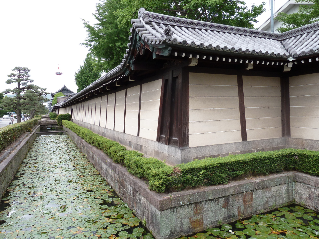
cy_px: 120
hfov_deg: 69.4
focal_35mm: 25
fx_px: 230
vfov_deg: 54.9
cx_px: 160
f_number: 4
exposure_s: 1/100
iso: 100
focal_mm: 4.1
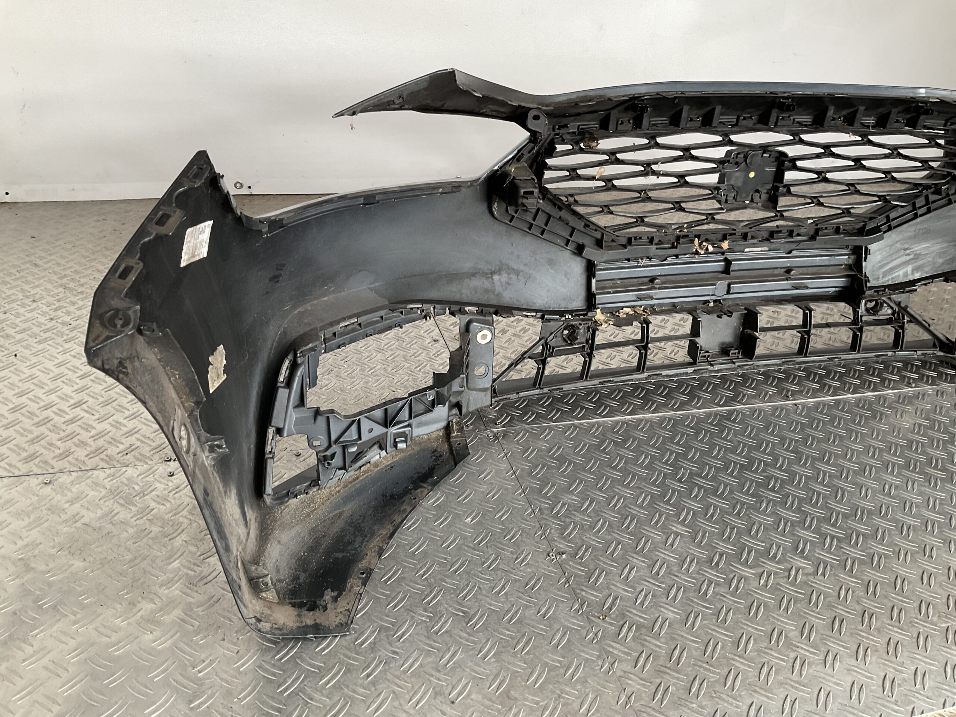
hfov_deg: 61.7
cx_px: 478
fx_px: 801
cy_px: 358
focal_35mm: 29
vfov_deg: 48.2
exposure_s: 1/100
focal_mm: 3
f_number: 1.8
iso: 64
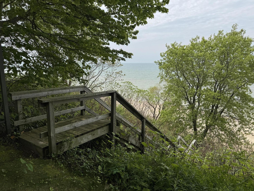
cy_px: 96
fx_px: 176
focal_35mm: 24
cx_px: 127
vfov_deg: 56.8
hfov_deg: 71.6
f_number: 1.78
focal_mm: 6.76
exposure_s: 1/5814
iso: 80
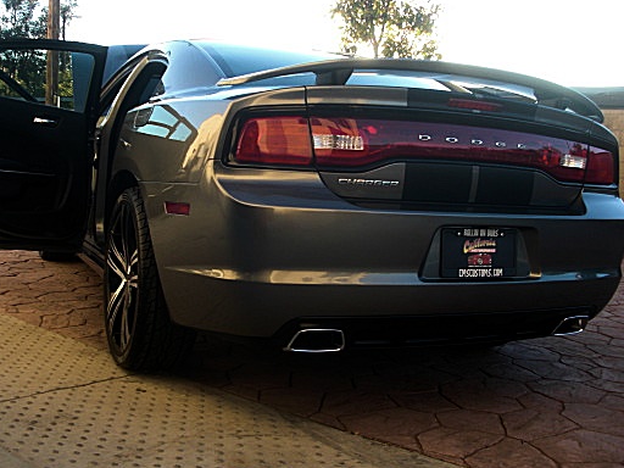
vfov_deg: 32.2
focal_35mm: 45
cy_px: 218
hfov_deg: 42.0
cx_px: 273
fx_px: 811
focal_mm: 6.3
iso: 50
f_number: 2.8
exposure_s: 1/100
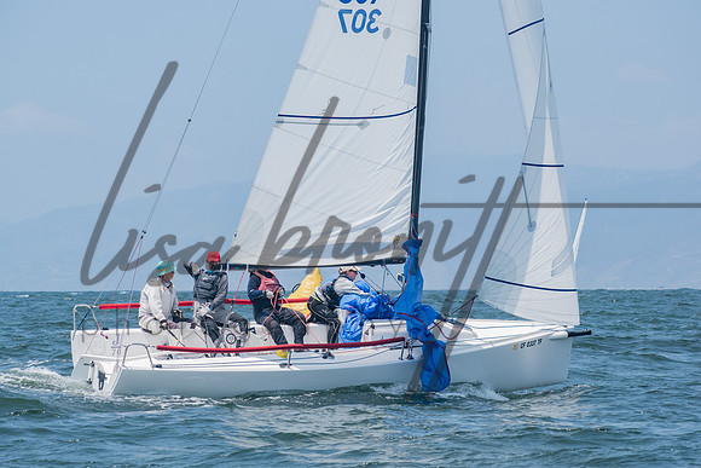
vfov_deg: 8.6
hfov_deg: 12.8
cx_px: 350
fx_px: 3125
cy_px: 234
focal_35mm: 160
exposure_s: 1/1250
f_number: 8
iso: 400
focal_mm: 102
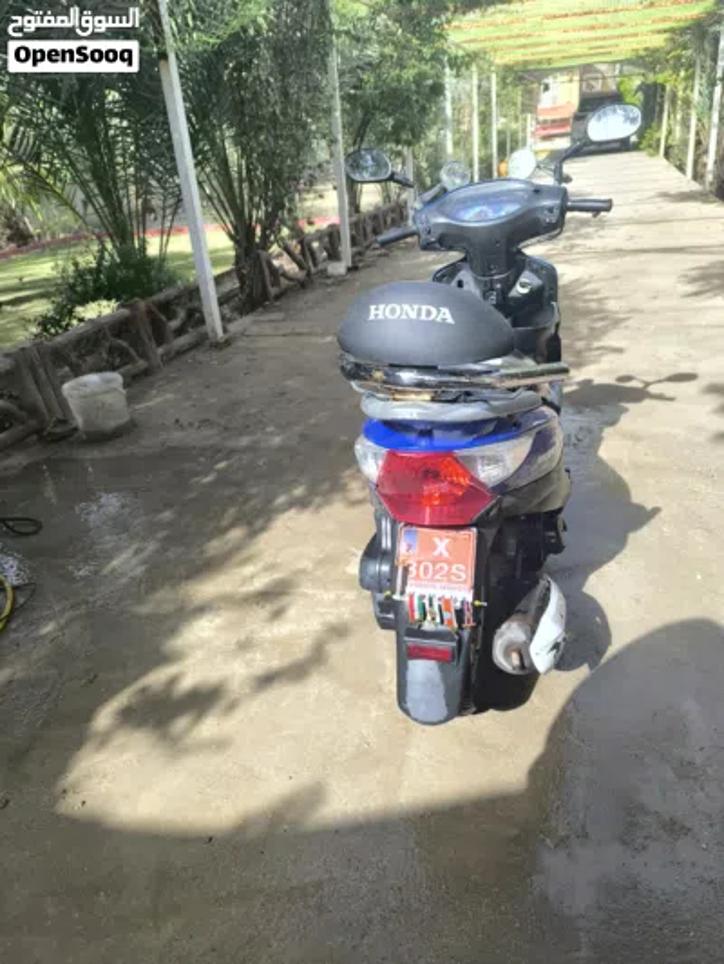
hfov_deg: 58.9
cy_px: 482
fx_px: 641
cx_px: 362
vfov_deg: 73.9
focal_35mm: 23
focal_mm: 6.14
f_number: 1.65
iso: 50
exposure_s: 1/523
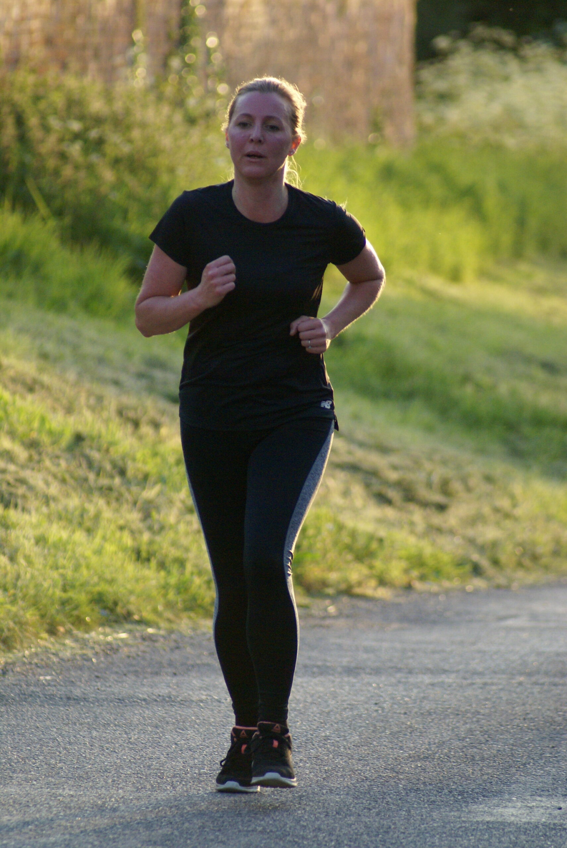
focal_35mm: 375
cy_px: 424
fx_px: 8843
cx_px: 284
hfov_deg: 3.7
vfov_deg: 5.5
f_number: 5.6
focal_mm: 250
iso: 800
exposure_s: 1/500
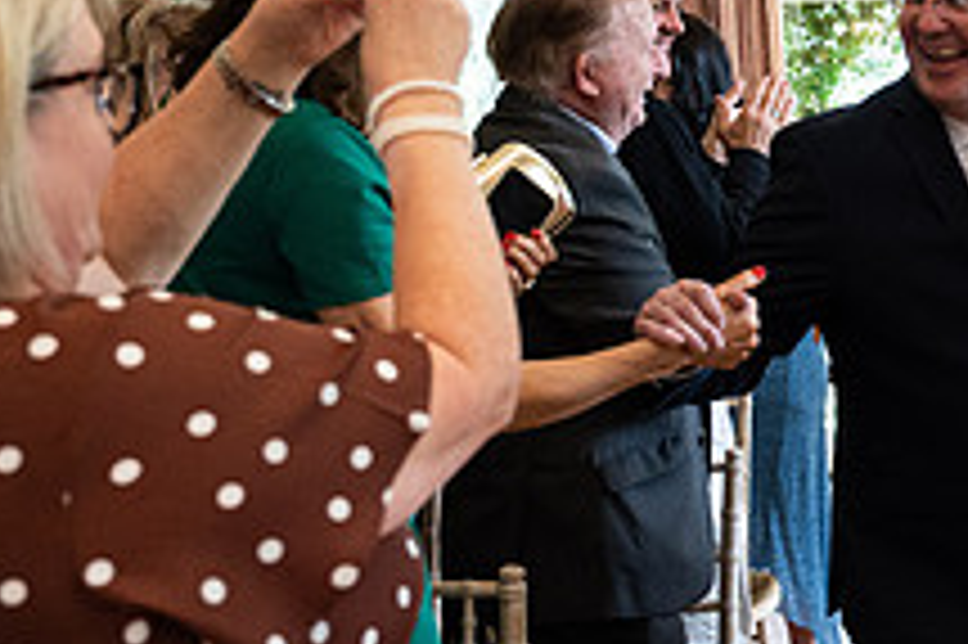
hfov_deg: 22.6
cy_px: 376
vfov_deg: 16.8
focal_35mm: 81
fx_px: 2176
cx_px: 1234
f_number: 3.5
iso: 3200
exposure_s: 1/200
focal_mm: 30
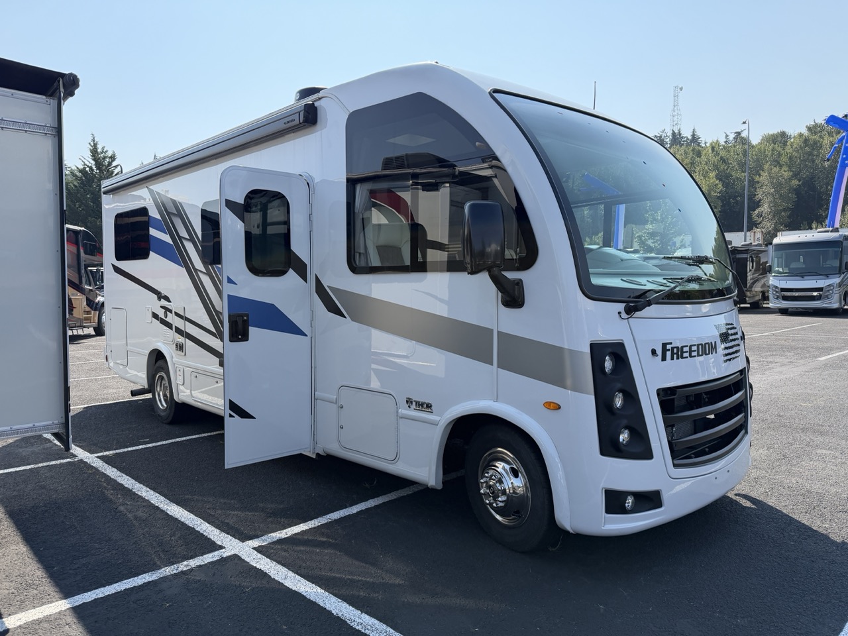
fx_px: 588
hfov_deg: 71.6
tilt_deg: -3.9
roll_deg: +1.8
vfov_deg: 56.8
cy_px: 318
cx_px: 424
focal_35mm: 24
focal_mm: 6.76
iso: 100
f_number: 1.78
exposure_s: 1/3021
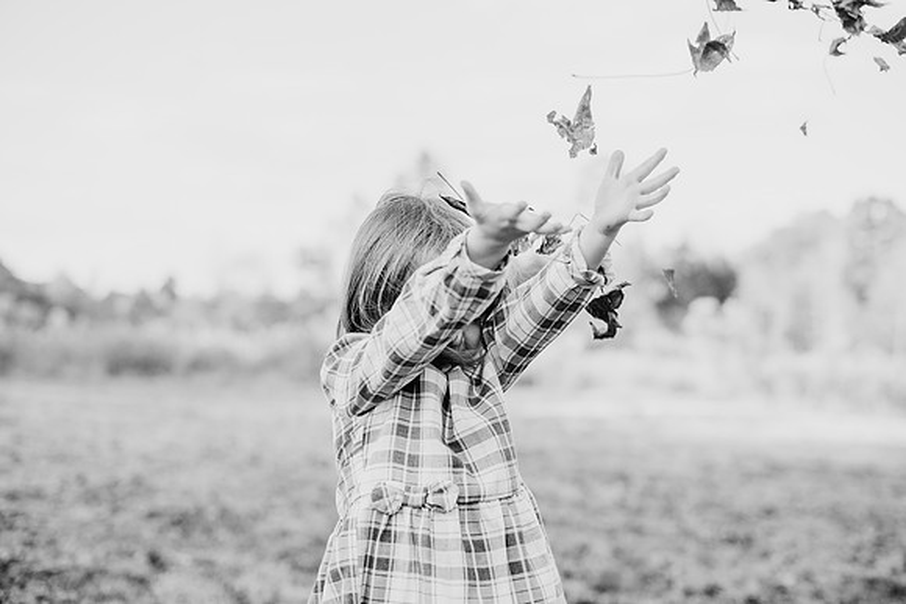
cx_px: 453
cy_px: 302
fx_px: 1259
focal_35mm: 50
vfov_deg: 27.0
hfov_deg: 39.6
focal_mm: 50
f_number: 2.8
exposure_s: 1/1000
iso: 500
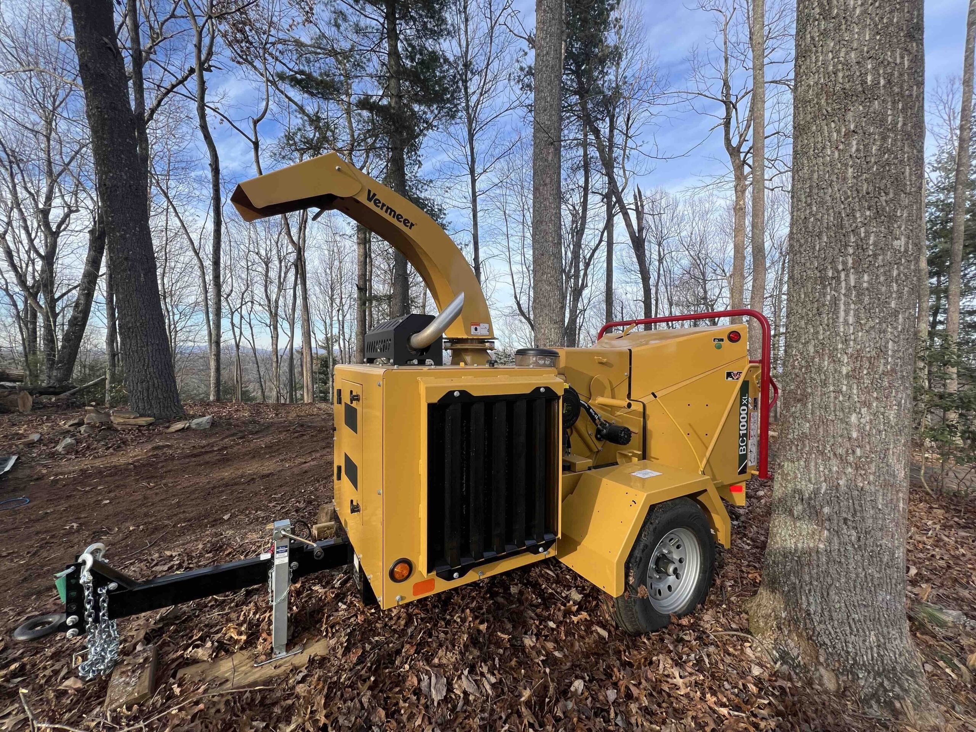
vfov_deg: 89.9
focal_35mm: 13
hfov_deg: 106.2
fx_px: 367
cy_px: 366
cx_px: 488
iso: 32
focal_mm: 1.57
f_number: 1.8
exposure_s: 1/479
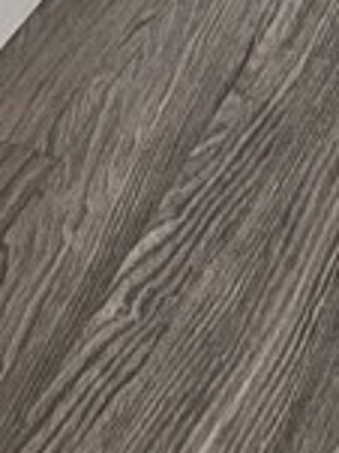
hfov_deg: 14.7
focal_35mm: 88
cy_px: -846
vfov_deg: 12.1
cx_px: 603
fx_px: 1151
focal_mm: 2.2
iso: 125
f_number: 2.2
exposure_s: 1/66.3
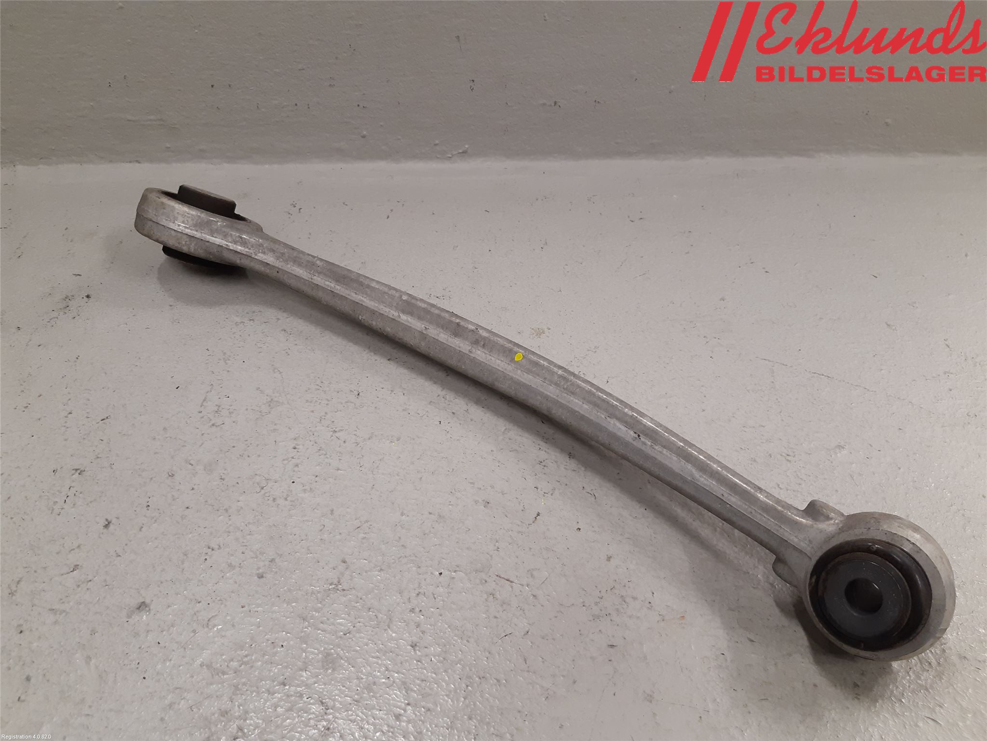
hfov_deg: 67.3
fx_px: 741
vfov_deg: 53.1
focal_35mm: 26
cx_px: 494
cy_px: 370
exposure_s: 1/50
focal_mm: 3.93
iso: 100
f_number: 1.7
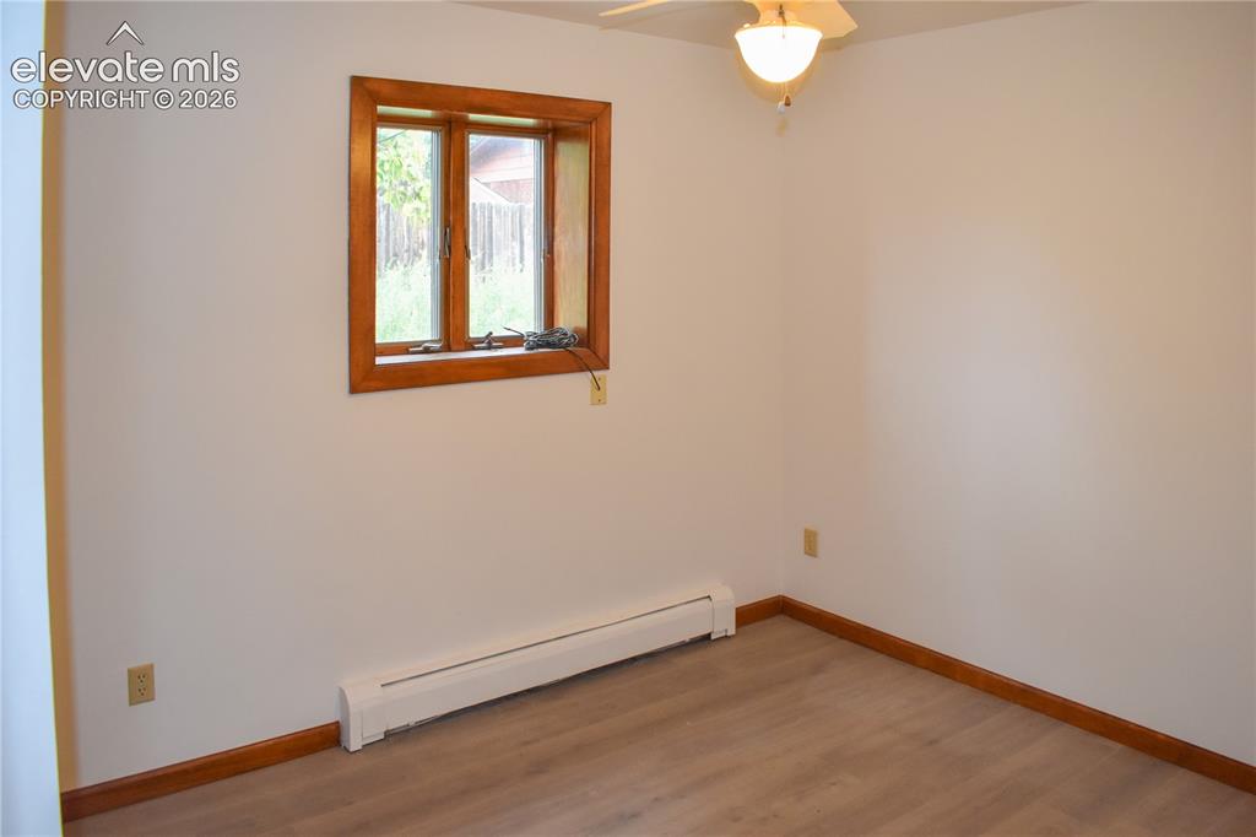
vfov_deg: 47.9
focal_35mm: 27
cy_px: 418
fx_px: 942
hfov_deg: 67.4
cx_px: 628
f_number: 5
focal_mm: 18
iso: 800
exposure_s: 1/160
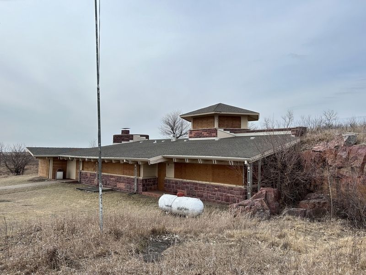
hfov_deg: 67.3
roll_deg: -0.3
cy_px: 138
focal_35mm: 26
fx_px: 275
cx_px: 183
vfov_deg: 53.1
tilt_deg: +2.9
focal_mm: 5.7
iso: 50
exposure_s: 1/1751
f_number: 1.5
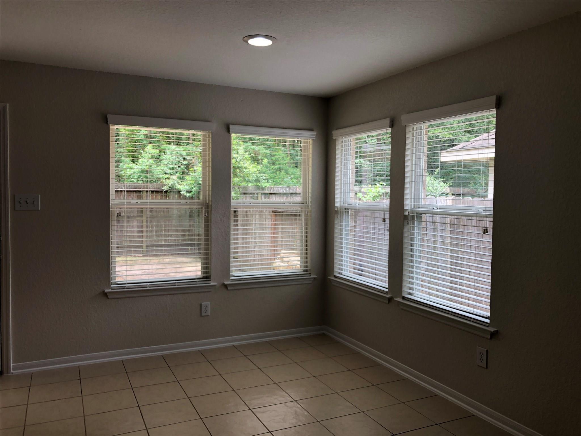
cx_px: 290
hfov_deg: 63.4
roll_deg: -0.6
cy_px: 218
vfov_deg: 49.7
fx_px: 470
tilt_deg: -3.9
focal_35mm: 28
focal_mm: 3.99
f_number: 1.8
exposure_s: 1/120
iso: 50
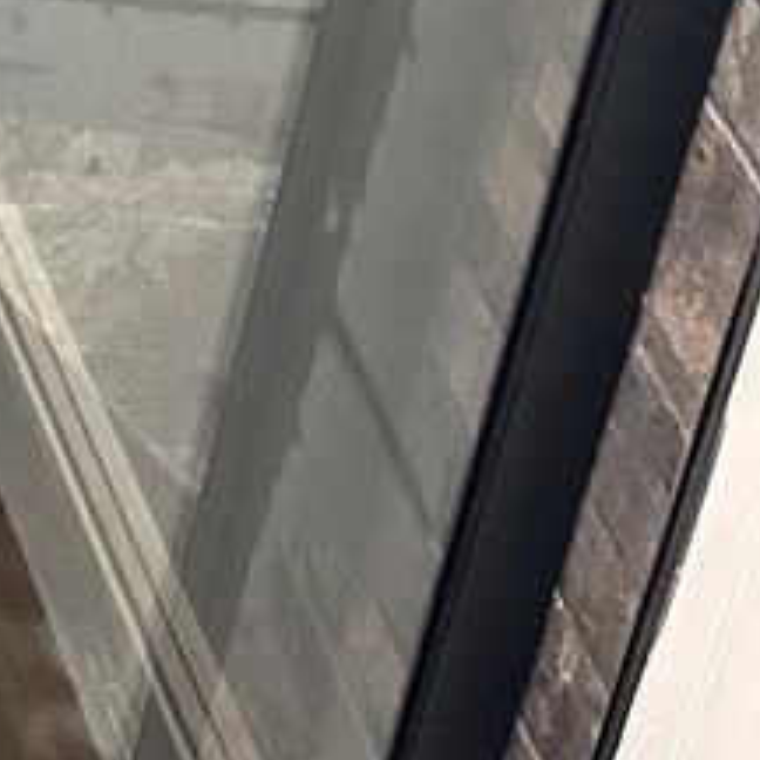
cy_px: -1429
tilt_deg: -18.2
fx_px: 3900
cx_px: -1267
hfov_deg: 9.5
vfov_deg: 9.2
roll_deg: -6.0
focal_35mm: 157
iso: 640
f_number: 1.78
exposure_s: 1/60
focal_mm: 6.86
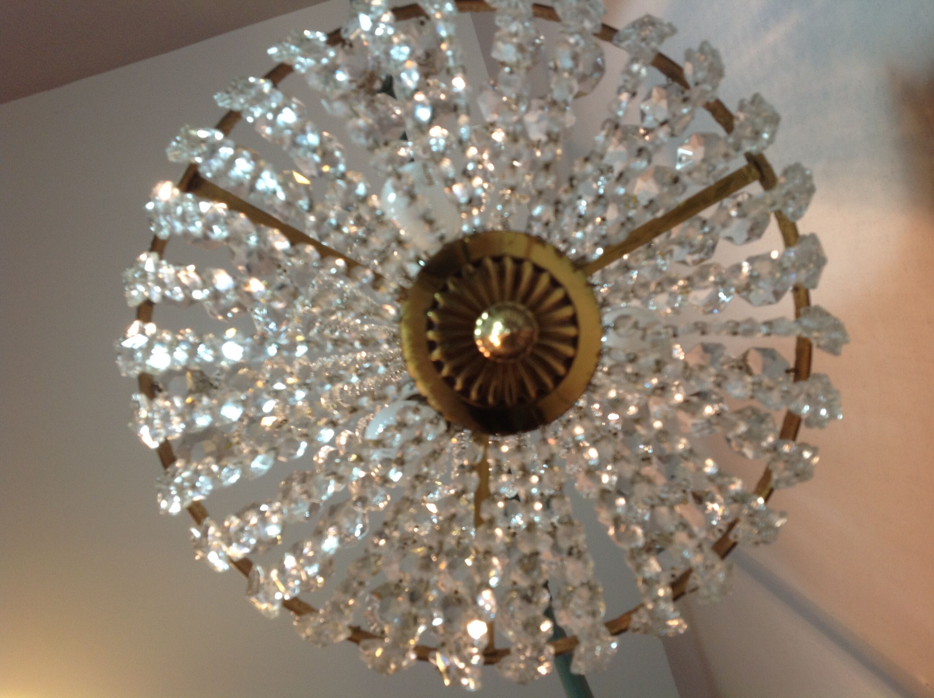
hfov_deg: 52.7
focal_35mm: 35
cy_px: 349
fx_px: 943
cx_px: 467
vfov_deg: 40.6
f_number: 2.4
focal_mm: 4.28
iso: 50
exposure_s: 1/15
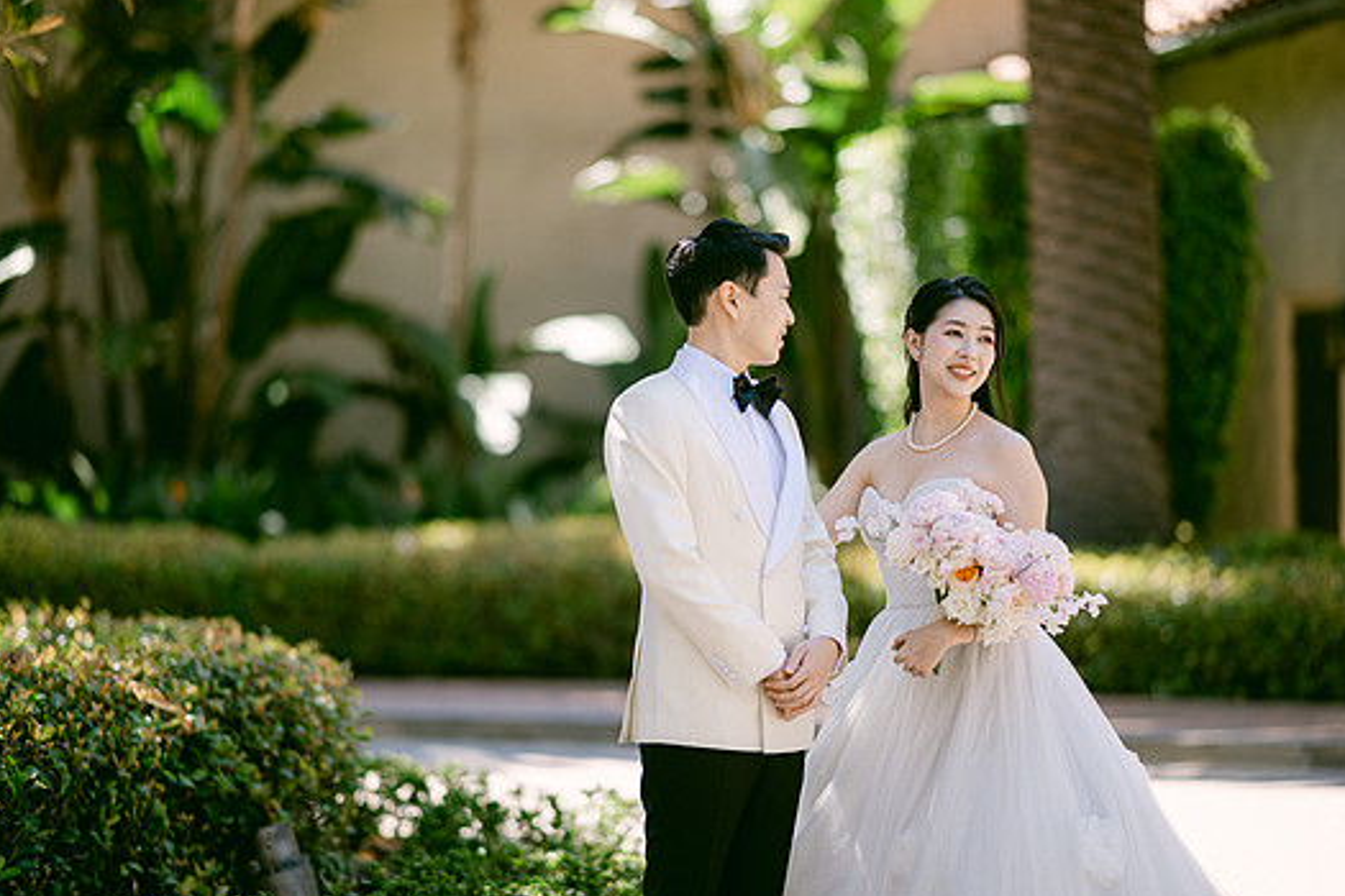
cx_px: 674
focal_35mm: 116
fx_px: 4334
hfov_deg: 17.6
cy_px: 444
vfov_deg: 11.8
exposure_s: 1/1250
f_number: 1.4
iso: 64
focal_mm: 105
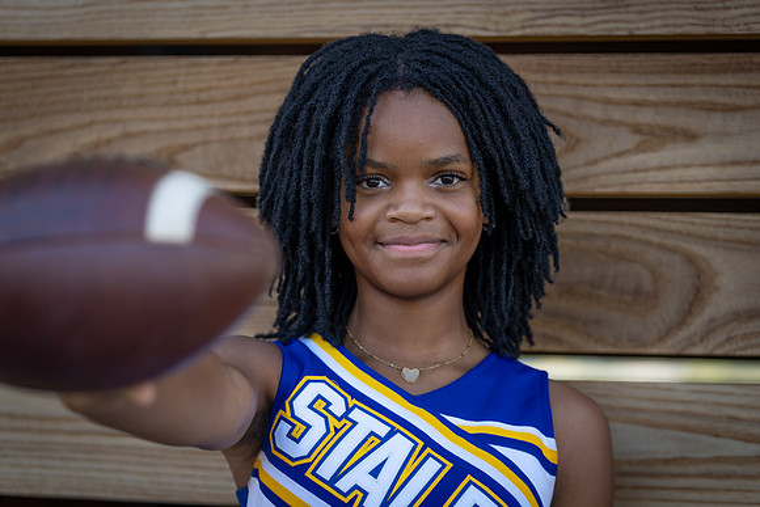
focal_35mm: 101
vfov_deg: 13.6
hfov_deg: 20.3
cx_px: 380
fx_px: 2123
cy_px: 254
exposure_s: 1/320
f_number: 2.8
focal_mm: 100
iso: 125
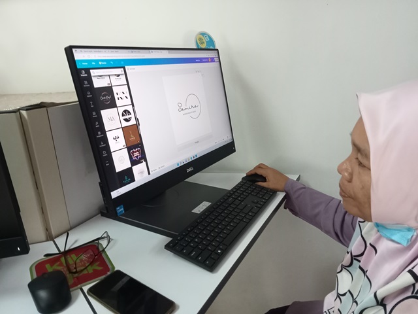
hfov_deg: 63.4
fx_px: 338
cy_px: 157
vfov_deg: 49.7
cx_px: 209
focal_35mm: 28
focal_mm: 3.46
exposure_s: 1/33.3
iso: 903
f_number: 2.2
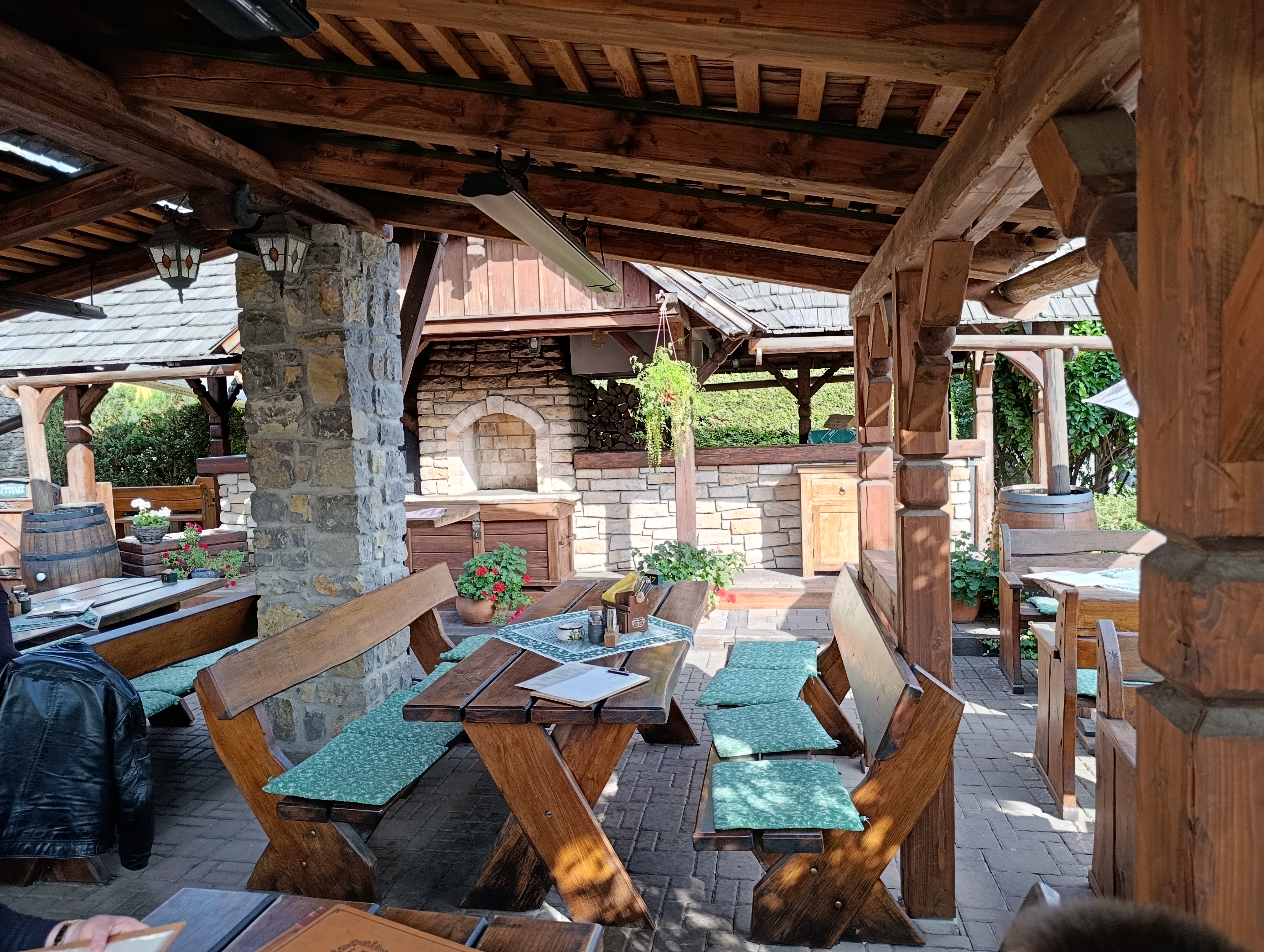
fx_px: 841
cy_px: 476
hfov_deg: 73.8
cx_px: 632
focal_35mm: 23
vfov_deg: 59.0
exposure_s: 1/100
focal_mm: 6.11
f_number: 1.65
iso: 115
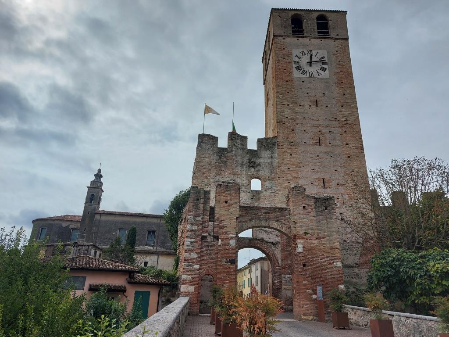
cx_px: 224
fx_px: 311
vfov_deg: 56.8
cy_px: 168
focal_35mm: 24
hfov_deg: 71.6
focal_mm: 5.23
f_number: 1.8
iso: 32
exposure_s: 1/3067
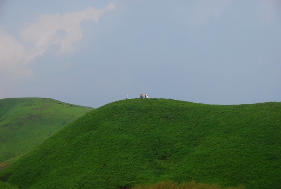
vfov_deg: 17.6
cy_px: 94
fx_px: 610
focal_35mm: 78
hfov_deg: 25.9
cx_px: 140
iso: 100
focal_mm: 52
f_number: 6.3
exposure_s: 1/320
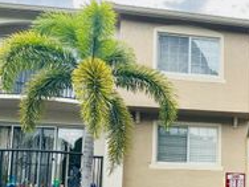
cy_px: 169
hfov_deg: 27.2
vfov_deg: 22.4
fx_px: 460
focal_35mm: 64
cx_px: 287
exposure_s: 1/1144
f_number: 1.78
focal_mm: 6.86
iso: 80
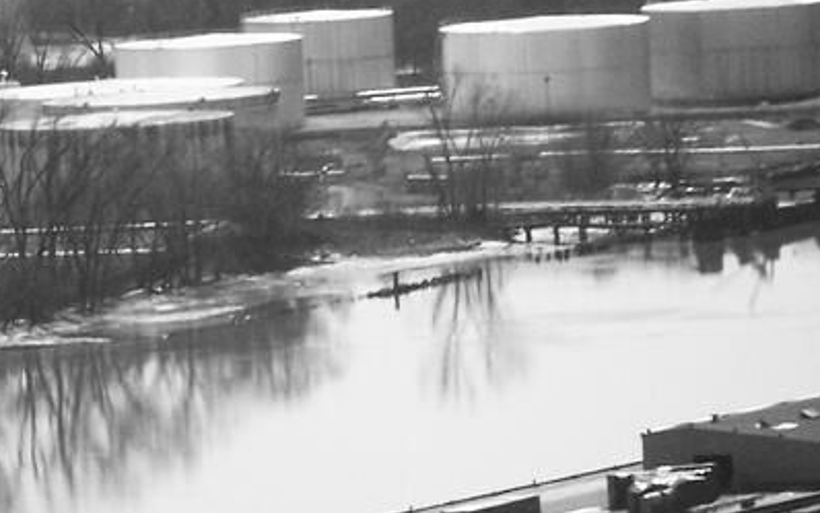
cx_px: -144
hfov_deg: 2.1
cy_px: 435
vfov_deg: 1.3
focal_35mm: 1001
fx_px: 22376
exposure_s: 1/320
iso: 140
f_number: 3.6
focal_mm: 60.8
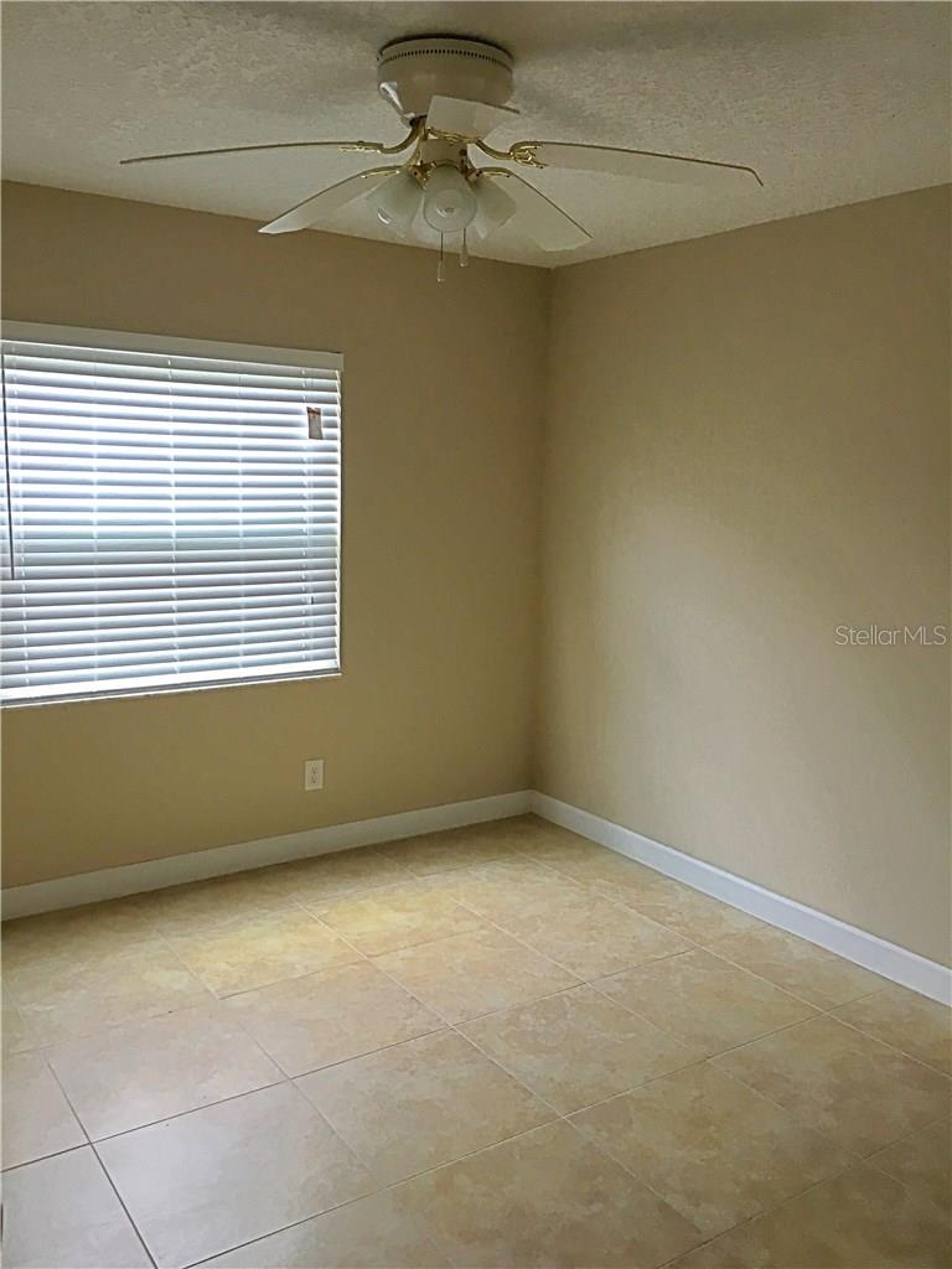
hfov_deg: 48.2
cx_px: 476
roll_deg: -1.7
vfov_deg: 61.7
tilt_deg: -9.5
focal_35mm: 29
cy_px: 634
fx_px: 1063
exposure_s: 1/30
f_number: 2.2
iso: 25
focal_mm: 4.15
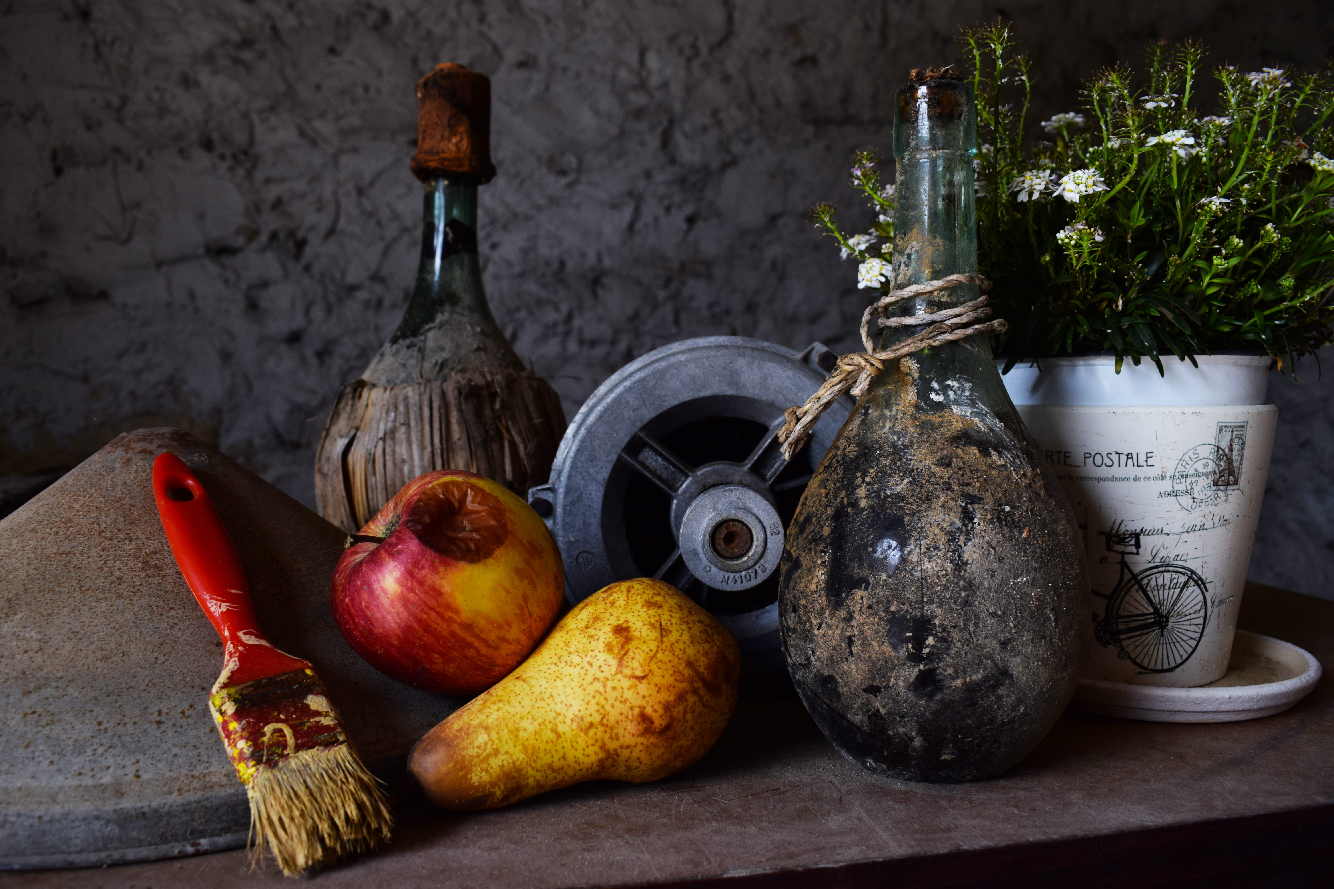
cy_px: 444
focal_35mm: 30
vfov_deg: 43.6
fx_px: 1112
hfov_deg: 61.9
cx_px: 667
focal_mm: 20
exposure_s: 1/160
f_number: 6.3
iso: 400
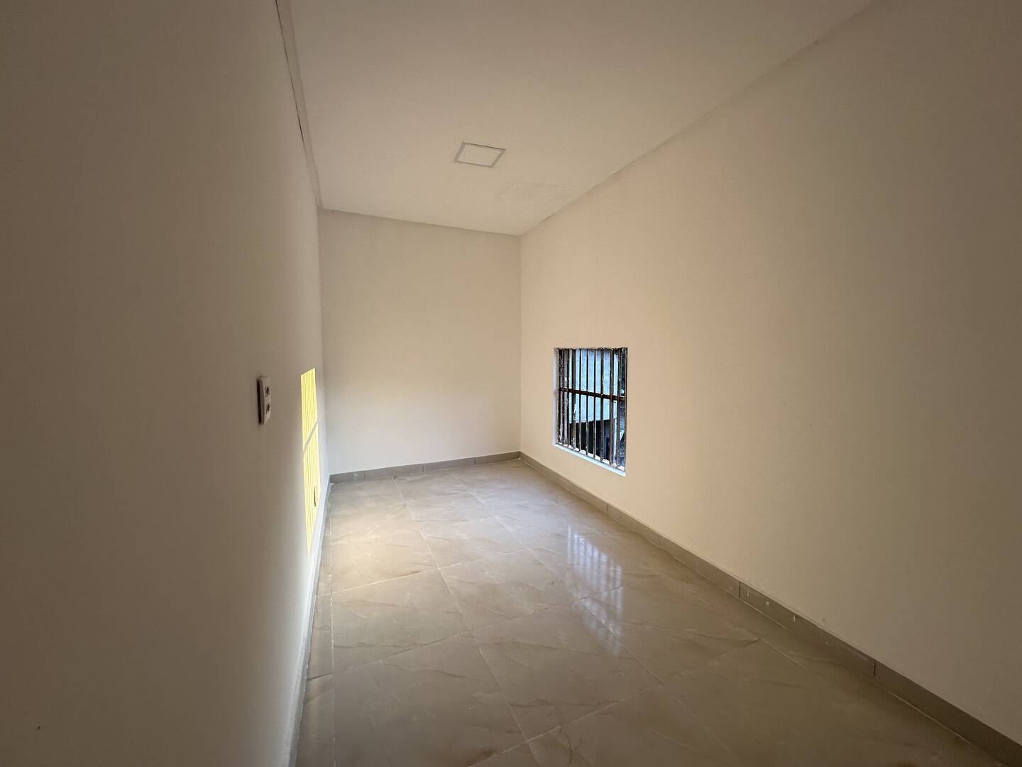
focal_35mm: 14
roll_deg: -0.4
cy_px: 384
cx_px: 511
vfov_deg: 85.7
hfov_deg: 102.1
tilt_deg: -4.3
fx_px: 413
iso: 80
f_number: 2.2
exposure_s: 1/99
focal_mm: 2.22
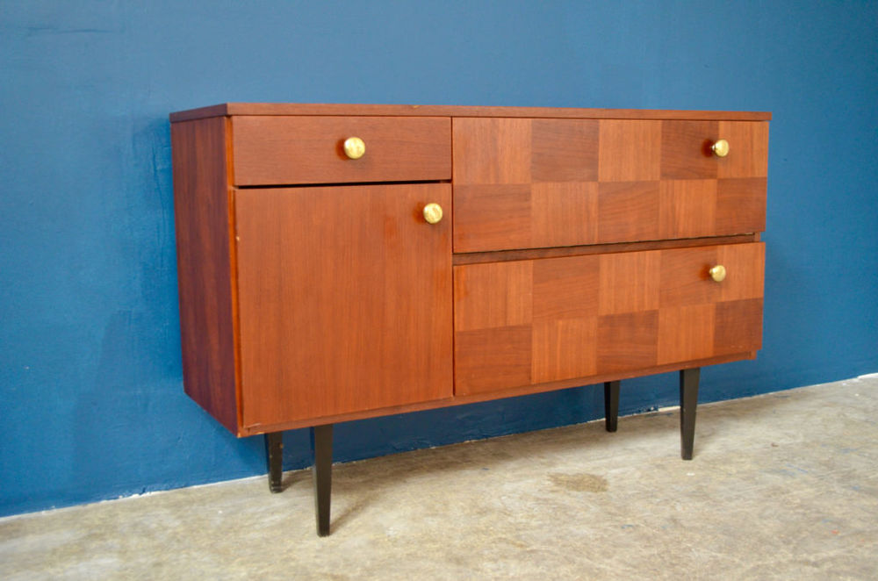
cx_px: 439
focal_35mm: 39
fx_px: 949
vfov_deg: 34.1
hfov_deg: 49.6
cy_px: 290
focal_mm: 26
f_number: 4.2
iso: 1250
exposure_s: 1/20
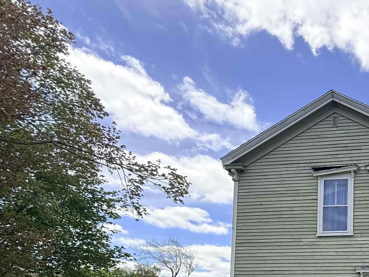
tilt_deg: +4.6
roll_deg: -0.4
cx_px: 388
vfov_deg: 38.0
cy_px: 292
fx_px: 341
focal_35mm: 32
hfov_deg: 45.5
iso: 64
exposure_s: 1/1285
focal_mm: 2.22
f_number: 2.2
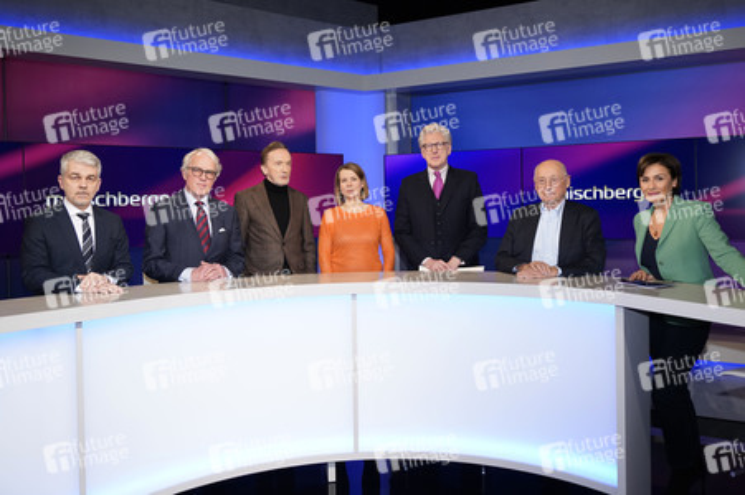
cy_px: 248
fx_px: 579
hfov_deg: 65.5
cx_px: 372
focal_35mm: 28
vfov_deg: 46.3
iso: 1600
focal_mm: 28
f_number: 4.5
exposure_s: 1/125
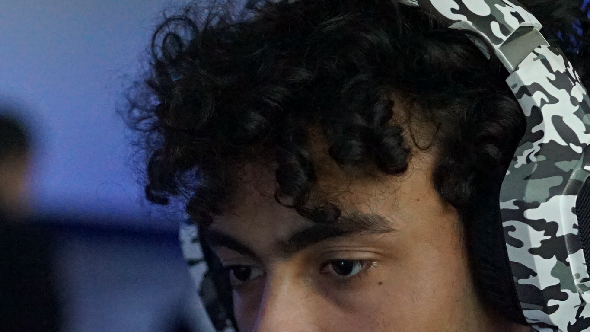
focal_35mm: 151
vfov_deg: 7.9
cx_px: 169
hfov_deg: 14.2
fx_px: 2362
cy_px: 503
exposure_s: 1/125
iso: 6400
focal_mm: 50
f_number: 2
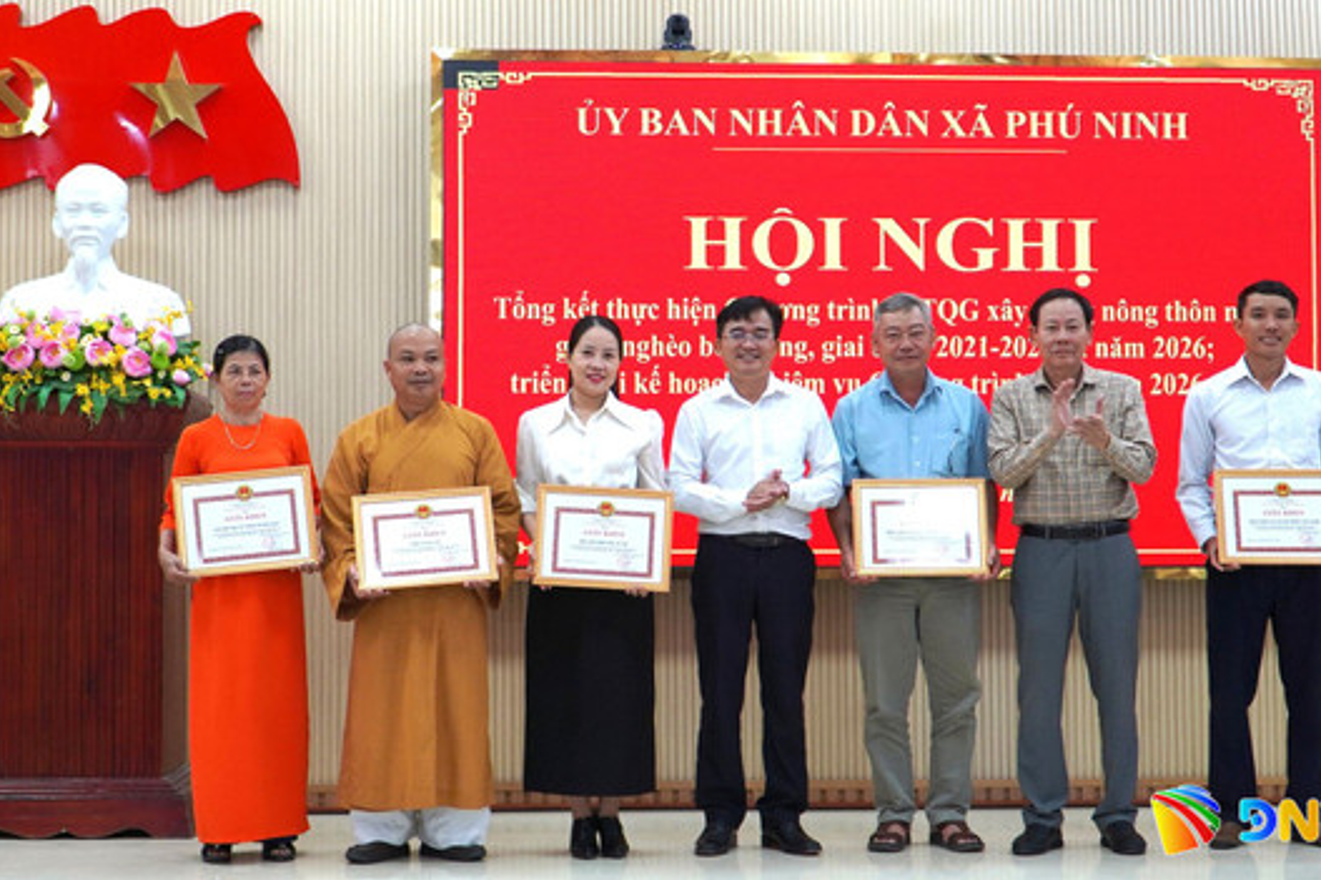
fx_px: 1467
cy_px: 449
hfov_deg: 48.5
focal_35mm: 40
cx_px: 674
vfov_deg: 33.4
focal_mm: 26
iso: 500
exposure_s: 1/160
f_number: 4
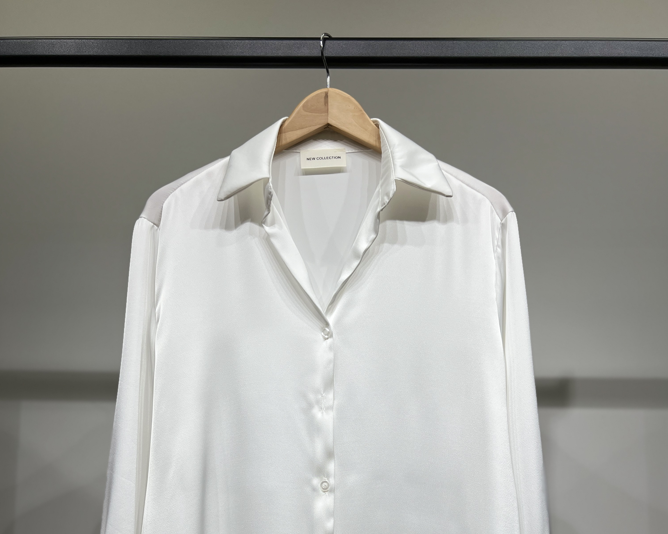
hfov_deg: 52.8
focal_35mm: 34
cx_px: 334
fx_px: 672
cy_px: 418
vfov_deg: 41.7
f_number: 1.5
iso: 50
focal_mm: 5.7
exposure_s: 1/1266
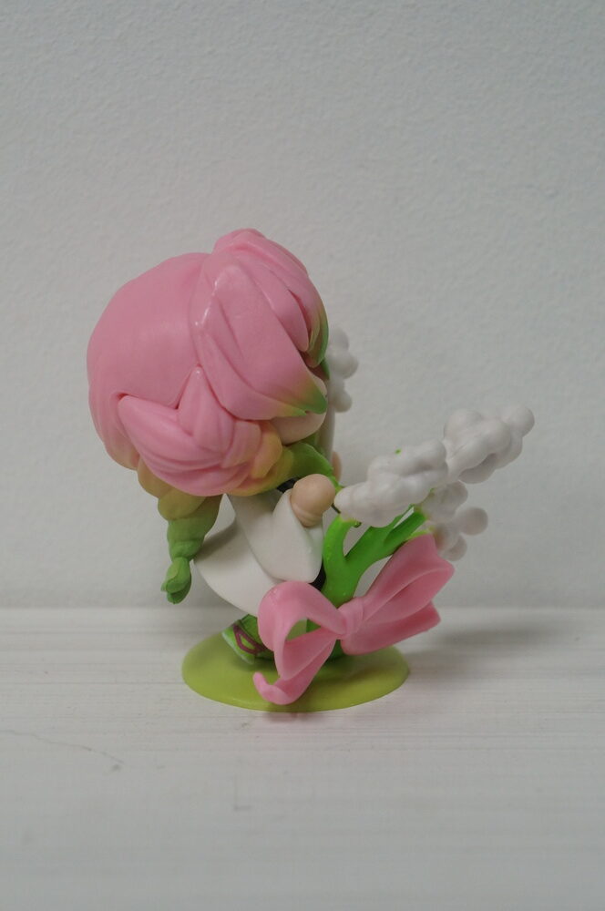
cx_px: 302
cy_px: 456
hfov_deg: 16.5
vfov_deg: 24.6
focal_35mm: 82
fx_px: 2085
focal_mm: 55
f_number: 6.3
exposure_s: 1/60
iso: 1600
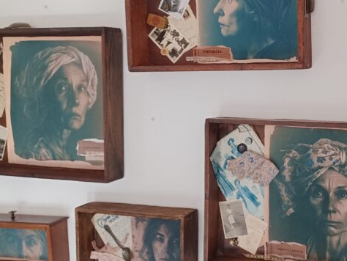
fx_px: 542
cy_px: 106
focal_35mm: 54
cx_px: 294
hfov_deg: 34.1
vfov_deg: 27.0
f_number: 1.8
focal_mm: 4.6
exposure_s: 1/50
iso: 250
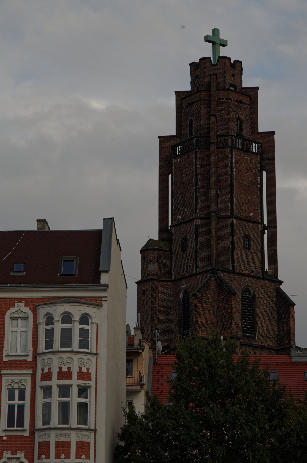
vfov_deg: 22.7
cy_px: 232
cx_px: 154
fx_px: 1157
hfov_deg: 15.1
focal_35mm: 90
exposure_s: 1/125
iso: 400
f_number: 11
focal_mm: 60
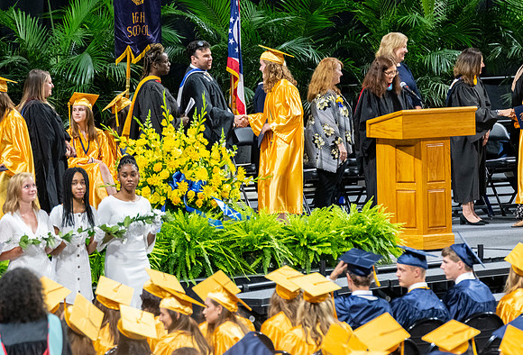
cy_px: 152
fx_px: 4136
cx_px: 200
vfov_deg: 4.9
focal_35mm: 283
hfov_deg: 7.2
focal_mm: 190
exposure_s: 1/200
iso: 2000
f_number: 4
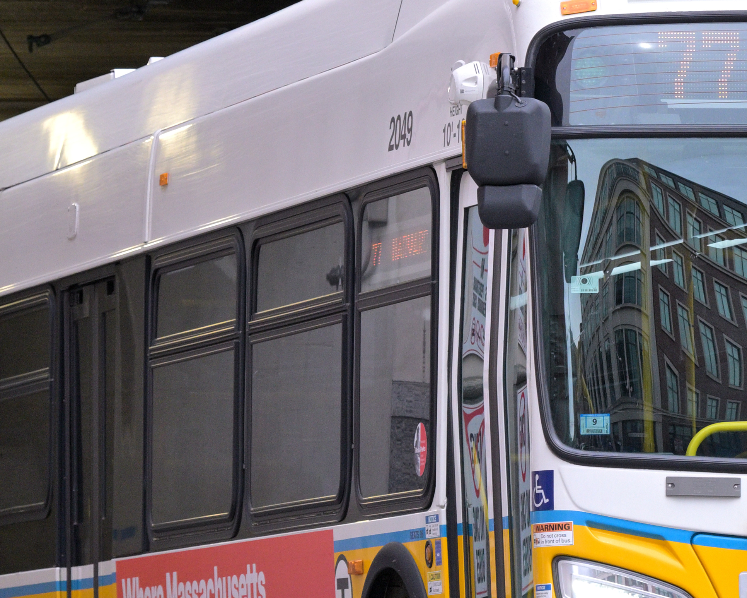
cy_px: 216
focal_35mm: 365
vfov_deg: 4.2
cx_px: 922
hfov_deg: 5.3
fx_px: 8068
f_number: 5.6
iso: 500
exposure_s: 1/640
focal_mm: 91
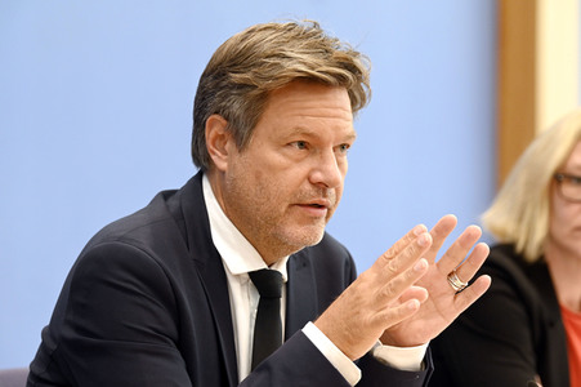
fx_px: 2580
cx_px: 290
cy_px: 194
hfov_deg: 12.8
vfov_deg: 8.6
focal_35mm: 160
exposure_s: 1/500
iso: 3200
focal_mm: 160
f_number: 5
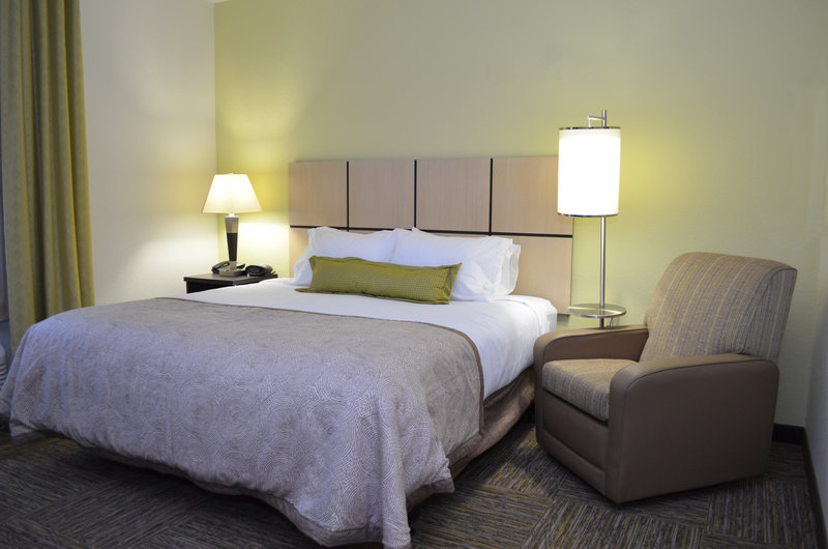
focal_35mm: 27
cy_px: 274
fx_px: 620
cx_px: 414
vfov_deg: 47.7
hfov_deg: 67.5
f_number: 4
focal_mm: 18
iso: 720
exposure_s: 1/60
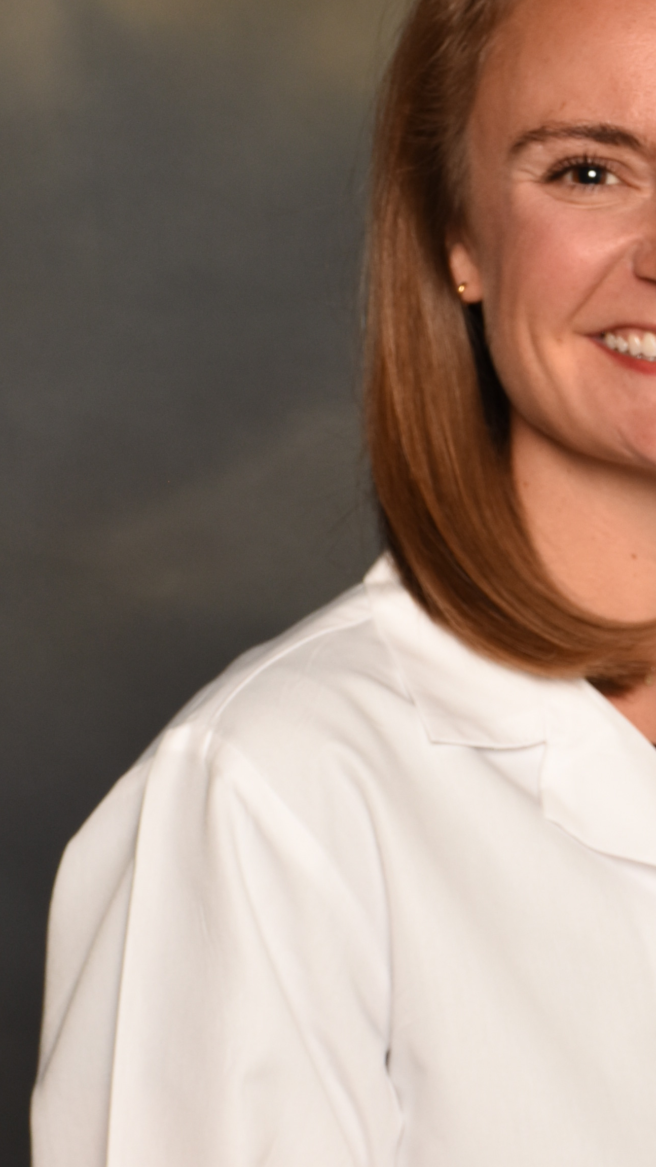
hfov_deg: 7.0
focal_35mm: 172
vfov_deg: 12.5
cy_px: 809
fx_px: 5320
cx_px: 575
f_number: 10
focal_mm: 56
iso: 400
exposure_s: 1/125
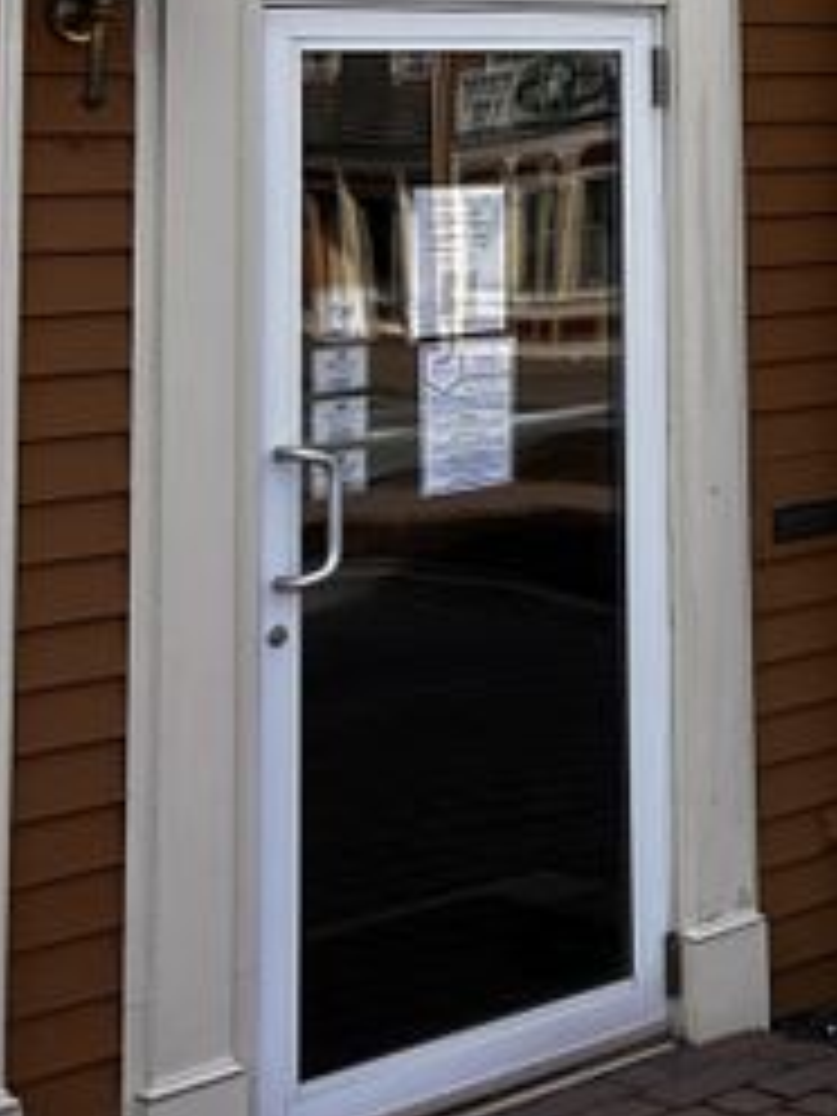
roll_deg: +2.8
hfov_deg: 16.5
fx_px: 2708
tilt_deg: +8.7
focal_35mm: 84
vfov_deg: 21.5
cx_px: 1116
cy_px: -238
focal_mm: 5.7
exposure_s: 1/1972
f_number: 1.5
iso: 50
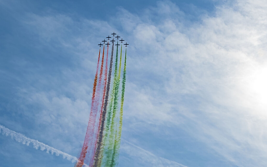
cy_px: 139
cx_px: 107
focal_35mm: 110
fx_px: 800
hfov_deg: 18.9
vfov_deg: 11.8
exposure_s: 1/3200
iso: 160
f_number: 6.4
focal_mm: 33
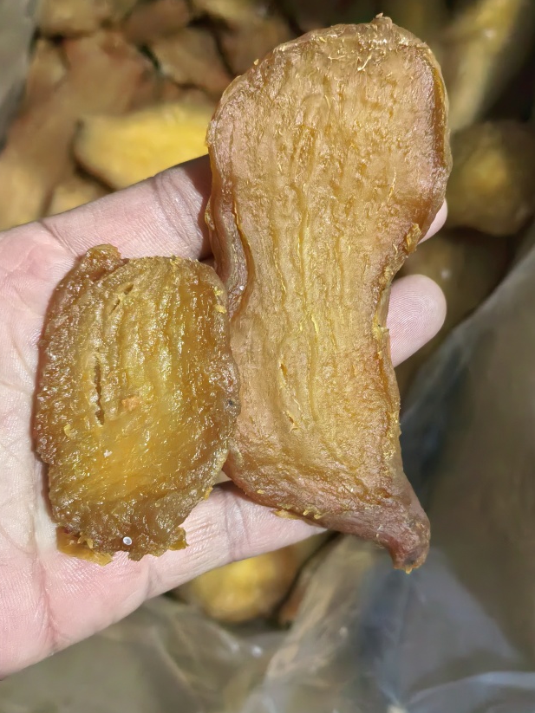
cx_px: 316
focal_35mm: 35
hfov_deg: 40.5
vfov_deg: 52.6
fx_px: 721
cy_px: 376
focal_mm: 5.52
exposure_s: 1/100
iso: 1000
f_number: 1.9
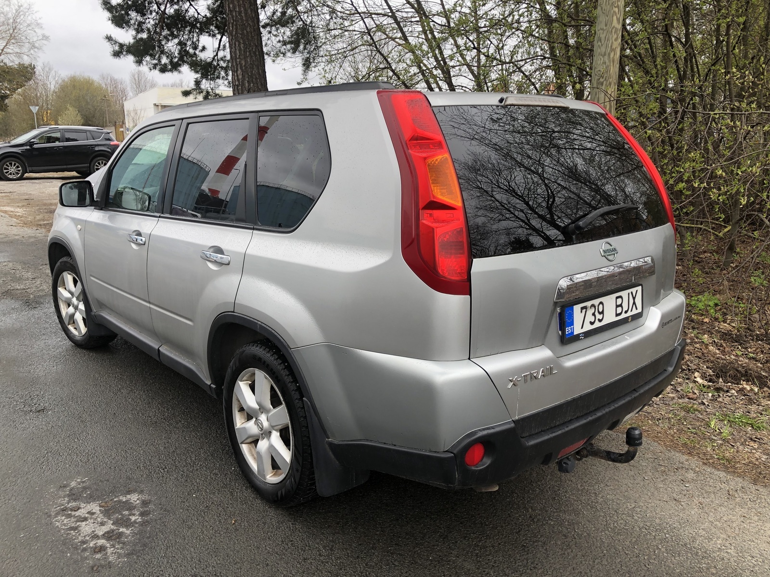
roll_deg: -0.7
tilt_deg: -13.7
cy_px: 288
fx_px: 623
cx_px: 385
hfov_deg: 63.4
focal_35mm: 28
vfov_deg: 49.7
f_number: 1.8
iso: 20
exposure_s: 1/120
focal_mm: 3.99
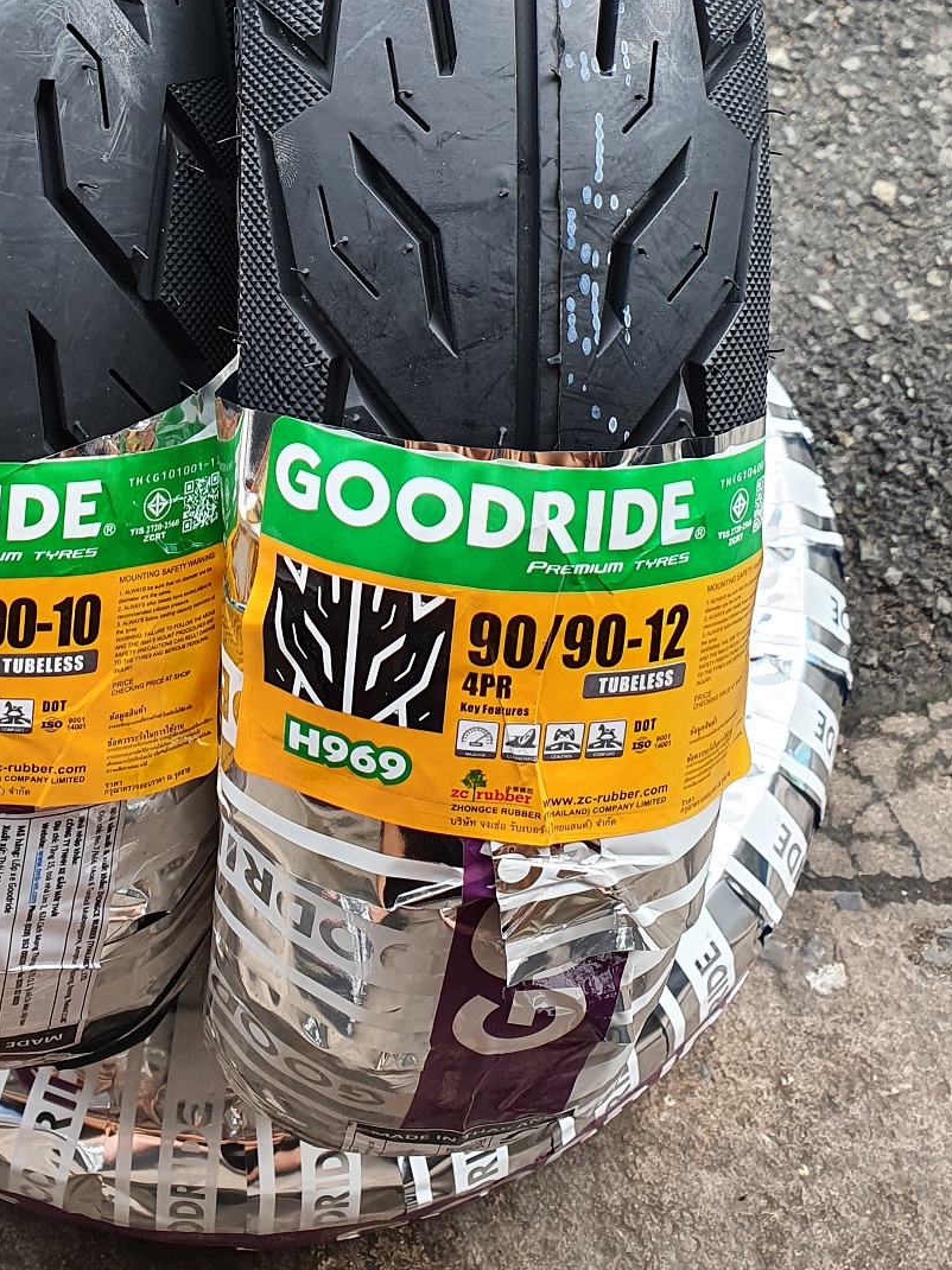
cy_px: 159
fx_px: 1797
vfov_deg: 36.8
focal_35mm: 49
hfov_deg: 29.2
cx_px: 248
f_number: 2.4
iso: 50
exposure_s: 1/120
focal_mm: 4.32
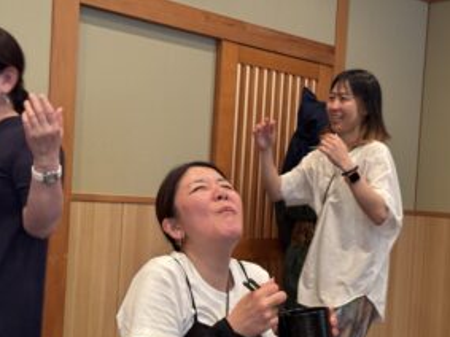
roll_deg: -2.8
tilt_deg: -0.7
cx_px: 272
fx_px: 793
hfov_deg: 31.6
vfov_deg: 23.9
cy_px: 213
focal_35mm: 61
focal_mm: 6.76
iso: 250
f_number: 1.78
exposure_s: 1/60
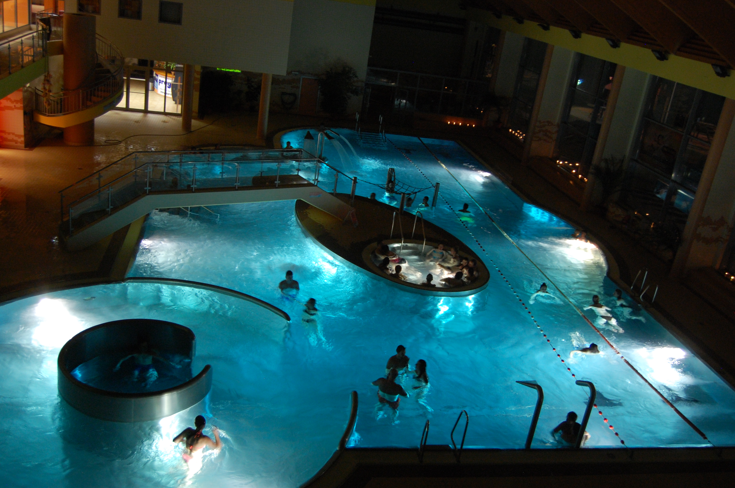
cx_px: 368
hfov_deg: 55.1
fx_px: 704
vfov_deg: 38.3
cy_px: 244
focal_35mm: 34
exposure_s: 1/8
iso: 800
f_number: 3.8
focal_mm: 23
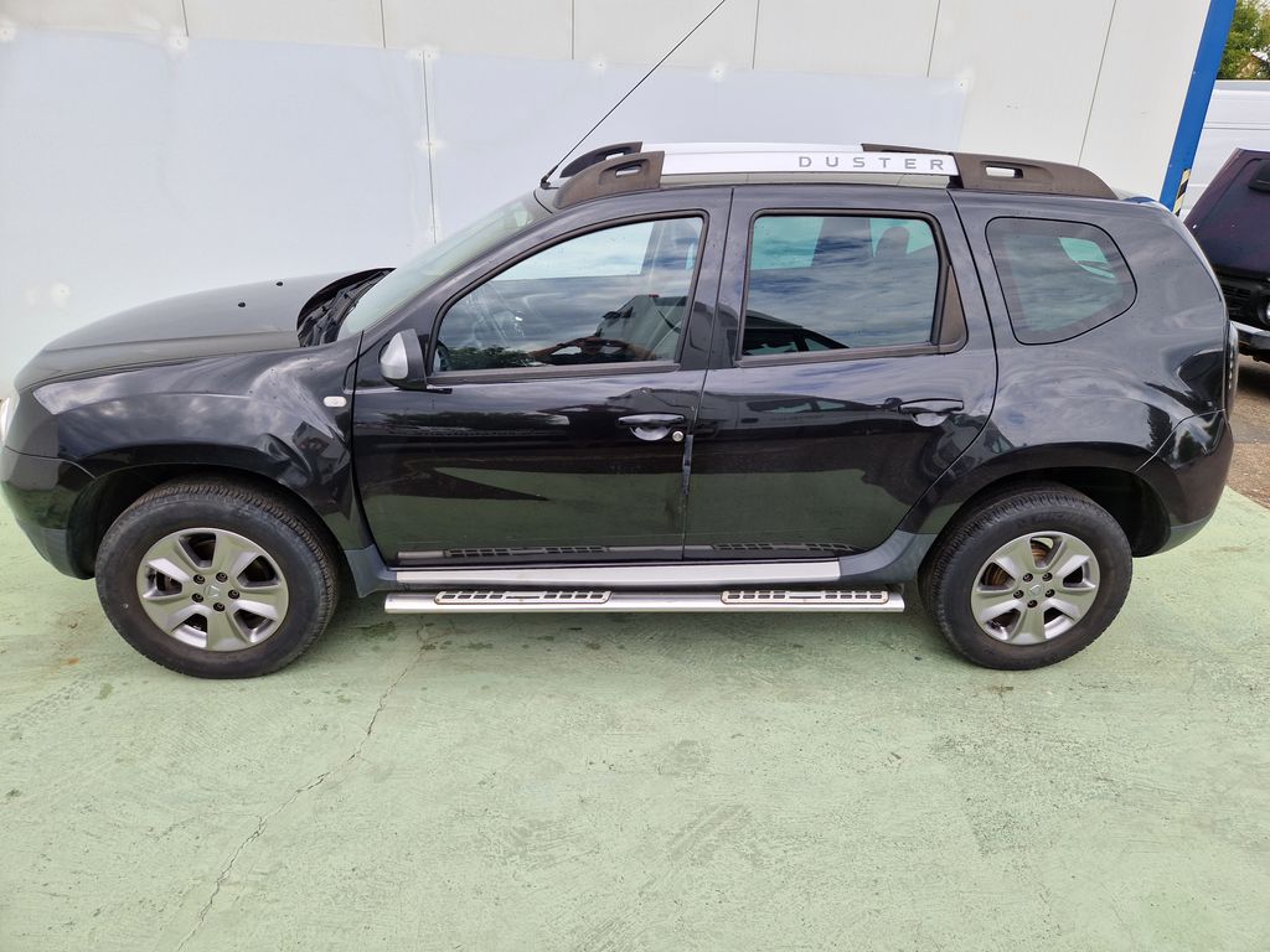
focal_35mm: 23
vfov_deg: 58.9
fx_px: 844
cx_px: 635
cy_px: 476
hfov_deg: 73.9
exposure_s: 1/640
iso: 50
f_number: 1.8
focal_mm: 5.4
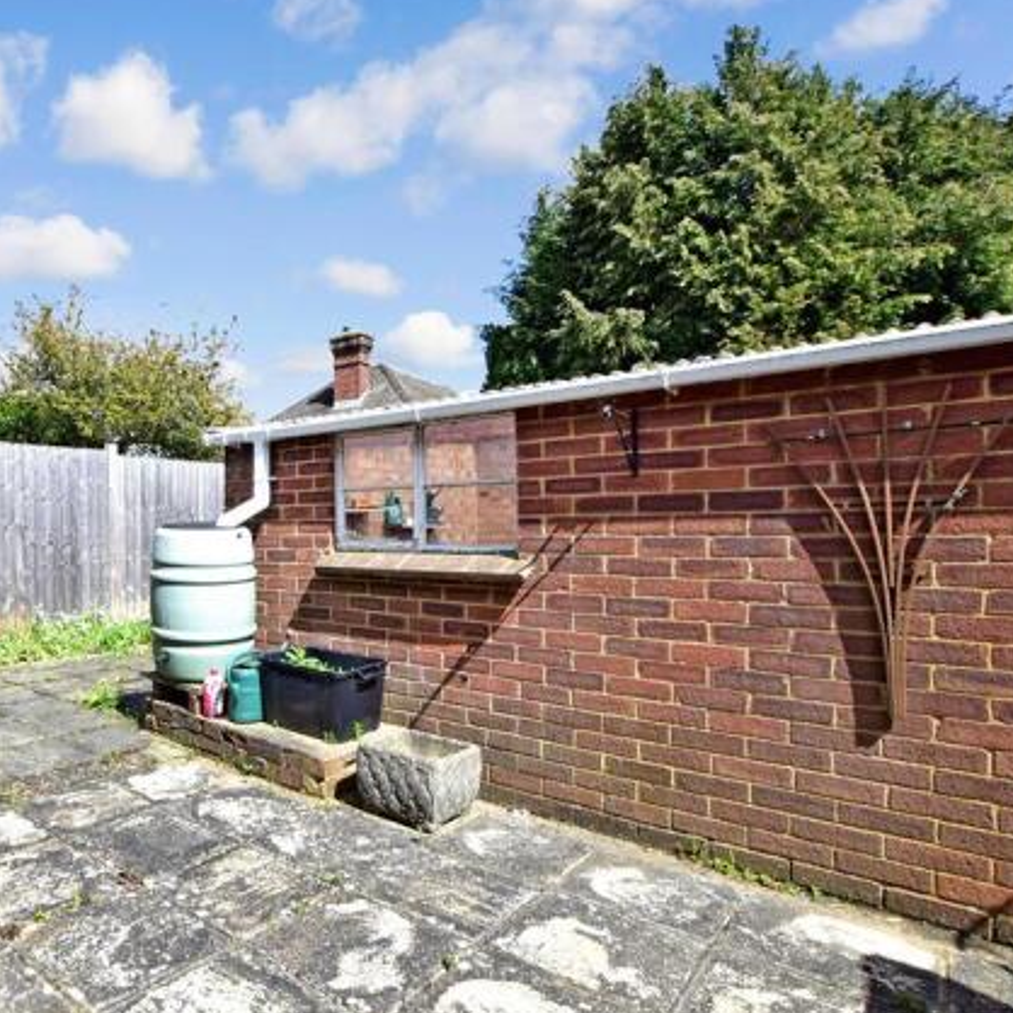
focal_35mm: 20
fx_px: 662
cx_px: 247
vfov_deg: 74.8
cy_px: 513
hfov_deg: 69.6
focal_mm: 10
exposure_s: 1/500
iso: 400
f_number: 7.1
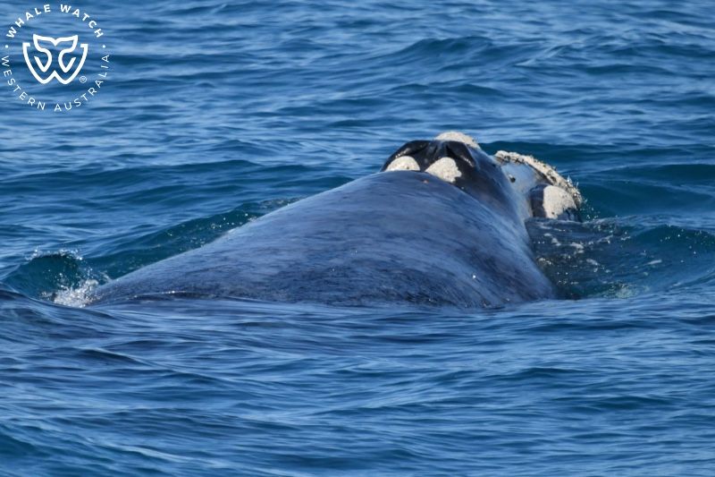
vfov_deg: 2.3
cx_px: 358
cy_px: 238
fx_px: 11913
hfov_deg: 3.4
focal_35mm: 600
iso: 1400
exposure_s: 1/8000
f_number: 6.3
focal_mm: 600
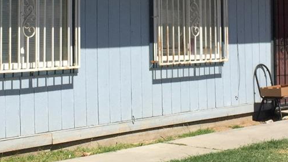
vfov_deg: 12.5
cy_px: -12
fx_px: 726
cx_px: 154
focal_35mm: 95
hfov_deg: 22.4
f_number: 2.2
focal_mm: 4.15
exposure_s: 1/2639
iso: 32
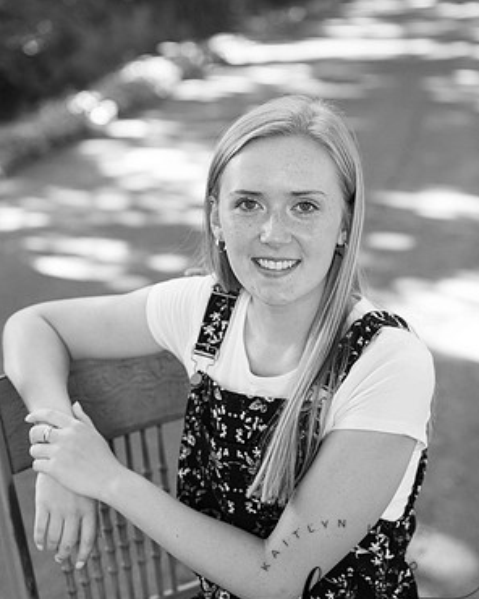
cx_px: 241
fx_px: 1418
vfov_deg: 23.8
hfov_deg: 19.2
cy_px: 346
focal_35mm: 80
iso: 640
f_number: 3.5
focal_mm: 70
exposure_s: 1/200
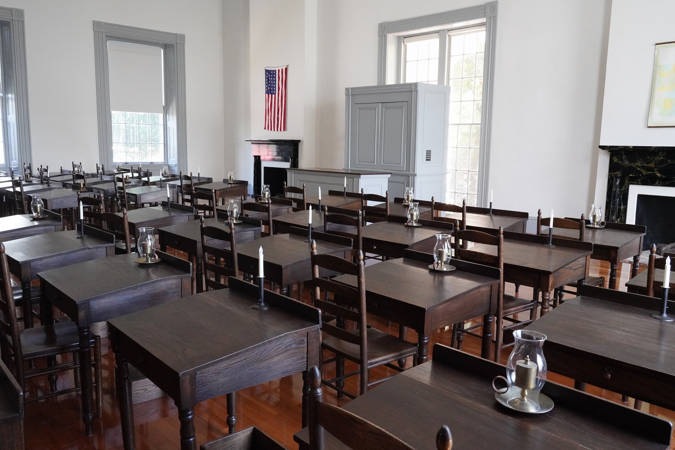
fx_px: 544
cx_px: 333
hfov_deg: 63.6
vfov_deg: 45.0
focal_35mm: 29
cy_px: 226
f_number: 13
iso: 8000
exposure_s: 1/100
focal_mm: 28
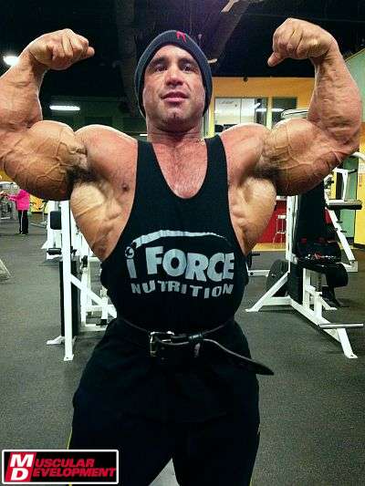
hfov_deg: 43.0
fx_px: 464
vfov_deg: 55.3
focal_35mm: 33
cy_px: 243
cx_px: 182
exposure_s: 1/20
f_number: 2.4
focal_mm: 4.12
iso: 400
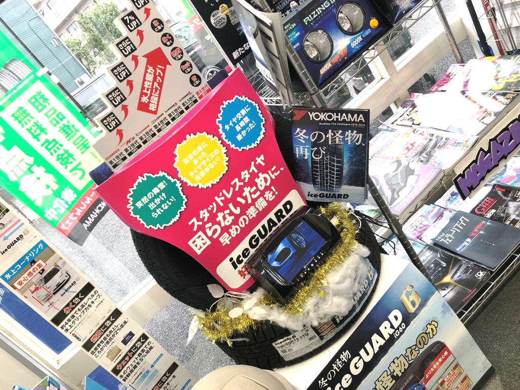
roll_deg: +36.0
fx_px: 421
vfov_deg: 49.7
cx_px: 260
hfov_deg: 63.4
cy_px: 195
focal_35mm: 28
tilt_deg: -22.2
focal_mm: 4
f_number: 1.8
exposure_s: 1/33
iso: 25
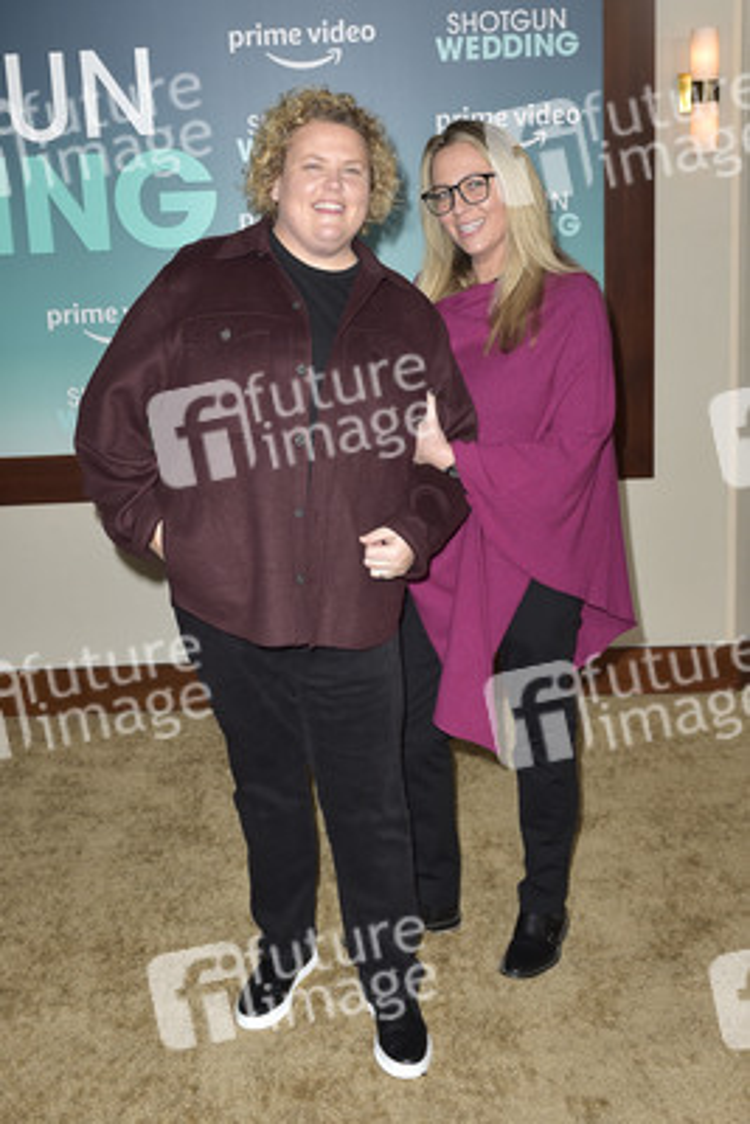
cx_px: 375
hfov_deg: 38.9
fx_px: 1061
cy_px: 562
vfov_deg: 55.8
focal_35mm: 34
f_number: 6.3
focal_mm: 34
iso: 400
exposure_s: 1/250
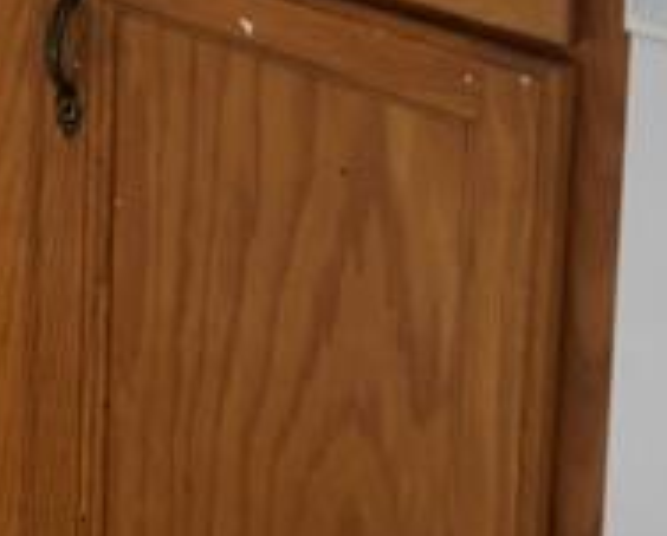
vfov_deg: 10.2
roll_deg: +2.0
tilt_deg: -7.4
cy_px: -586
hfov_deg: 11.0
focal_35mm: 138
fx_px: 2728
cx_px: -1079
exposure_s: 1/60
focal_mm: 5.96
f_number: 1.6
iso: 80
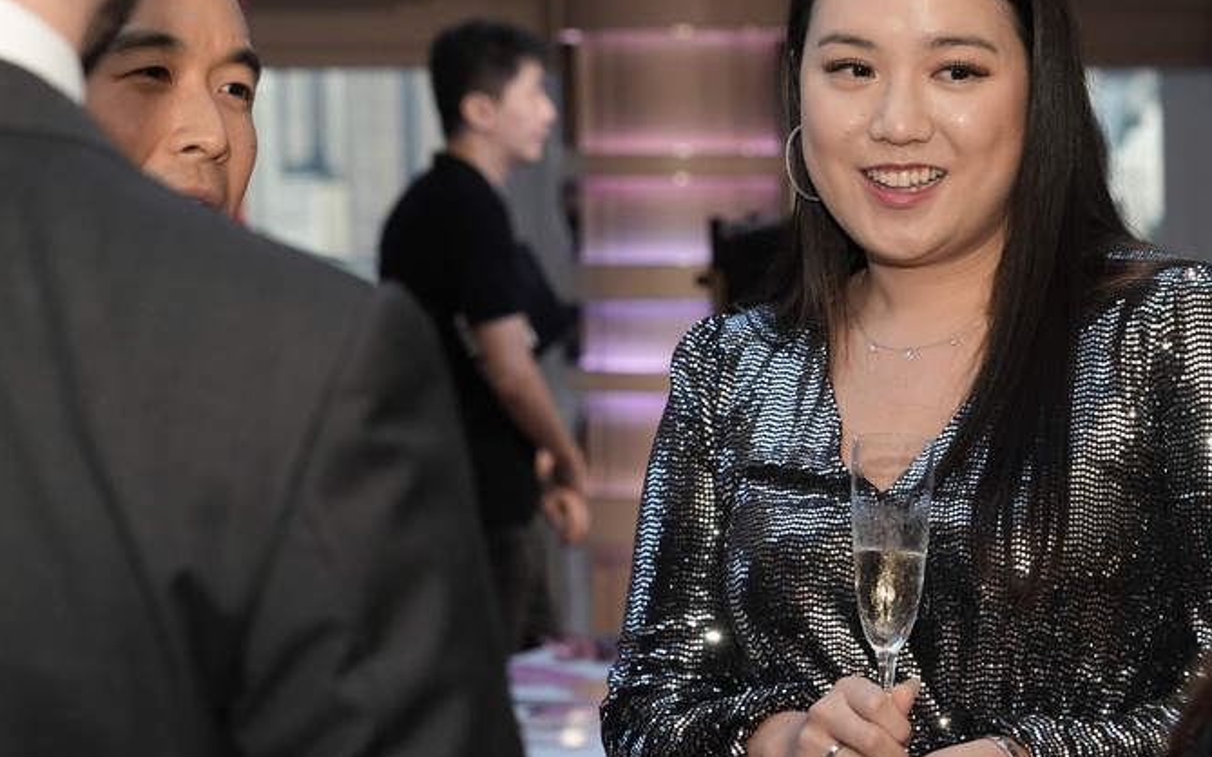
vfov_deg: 11.2
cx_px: 777
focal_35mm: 117
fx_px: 3864
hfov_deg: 17.8
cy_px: 369
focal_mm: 75
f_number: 5
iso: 3200
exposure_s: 1/160
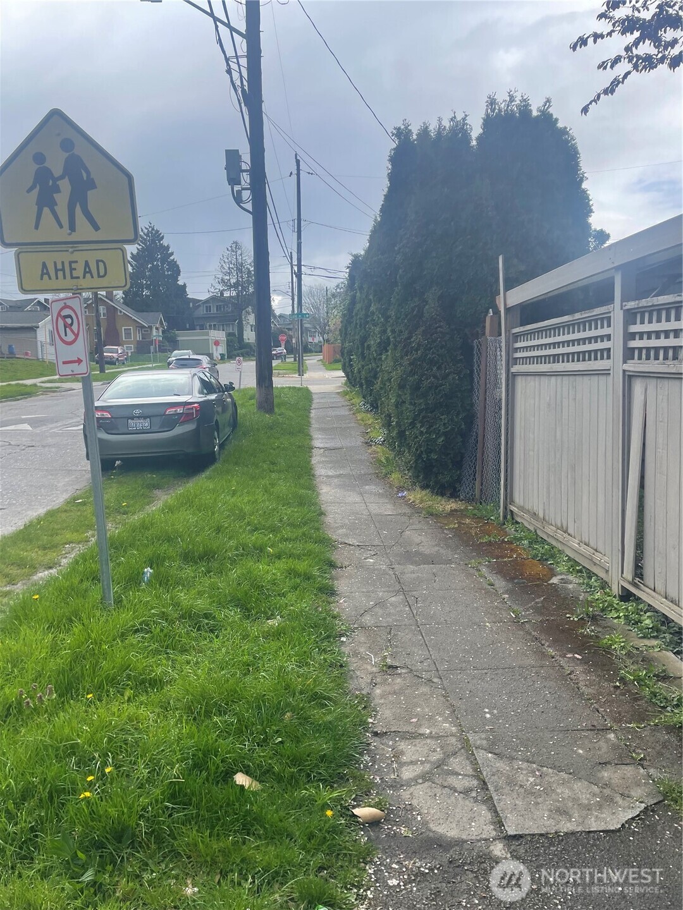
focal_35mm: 26
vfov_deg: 67.3
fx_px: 684
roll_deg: +3.3
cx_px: 342
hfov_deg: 53.1
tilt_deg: -4.8
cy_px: 455
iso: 32
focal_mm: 4.2
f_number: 1.6
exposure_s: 1/855
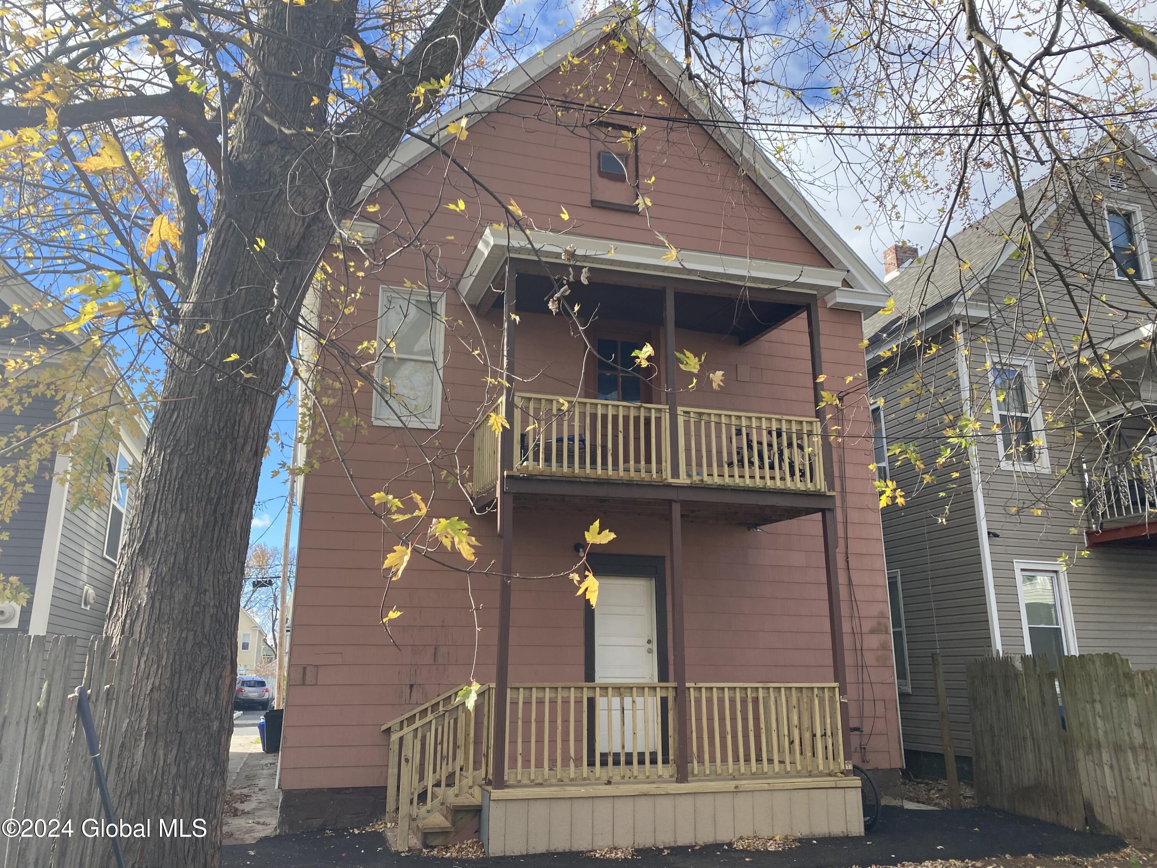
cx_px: 578
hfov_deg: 67.3
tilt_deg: +15.1
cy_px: 434
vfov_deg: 53.1
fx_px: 869
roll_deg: +0.5
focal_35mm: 26
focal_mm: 4.25
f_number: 1.8
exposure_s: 1/1063
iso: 32
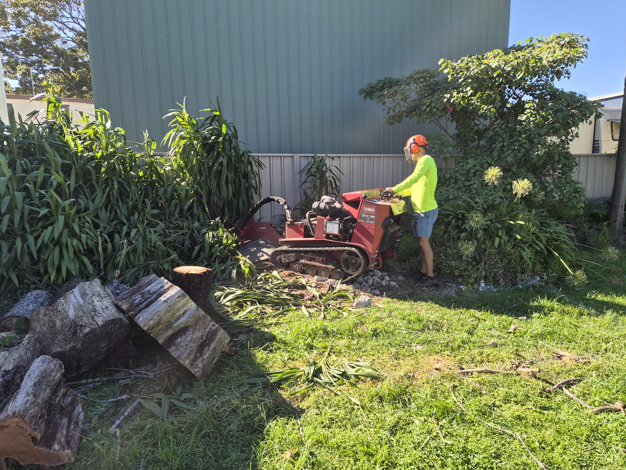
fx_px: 416
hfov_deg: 73.9
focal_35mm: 23
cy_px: 235
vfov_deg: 58.9
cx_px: 313
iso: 80
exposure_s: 1/1548
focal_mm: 5.4
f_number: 1.8
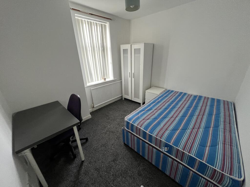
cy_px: 94
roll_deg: +1.6
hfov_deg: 106.2
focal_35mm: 13
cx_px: 125
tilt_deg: -21.1
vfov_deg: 89.9
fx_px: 94
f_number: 1.8
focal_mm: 1.57
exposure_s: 1/50
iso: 320
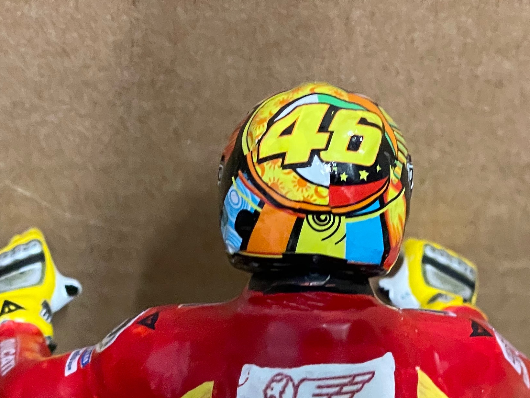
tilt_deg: -53.2
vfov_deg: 11.3
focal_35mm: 128
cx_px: 257
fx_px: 1960
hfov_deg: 15.4
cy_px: 489
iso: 640
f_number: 2
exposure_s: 1/33
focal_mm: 6
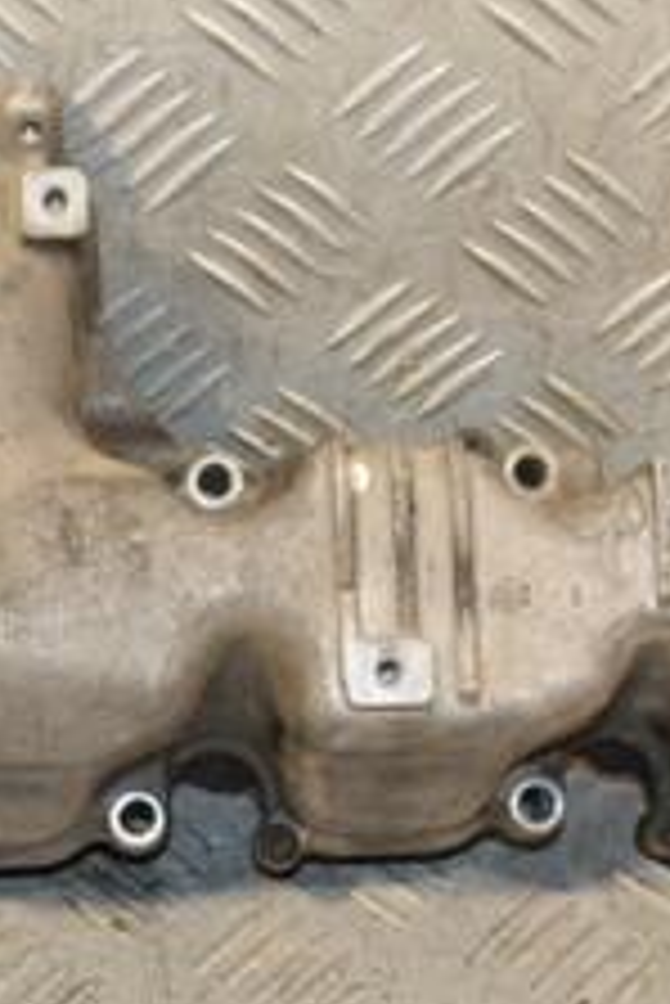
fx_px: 3372
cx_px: 117
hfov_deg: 11.3
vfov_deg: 16.9
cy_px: 572
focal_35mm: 121
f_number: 5
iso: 800
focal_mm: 30
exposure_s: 1/200
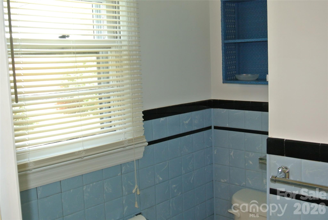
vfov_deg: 32.0
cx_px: 164
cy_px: 110
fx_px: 383
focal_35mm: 42
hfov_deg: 46.4
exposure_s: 1/60
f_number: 4.2
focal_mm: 15.7
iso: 560
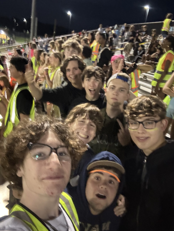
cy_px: 116
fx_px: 201
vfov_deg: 60.0
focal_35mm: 30
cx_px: 87
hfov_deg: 46.8
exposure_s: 1/15
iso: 640
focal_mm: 2.69
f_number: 1.9
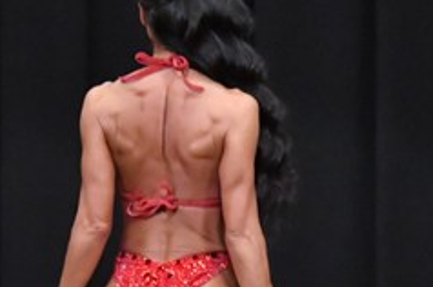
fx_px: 9405
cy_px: 365
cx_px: 365
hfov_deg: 2.6
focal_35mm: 783
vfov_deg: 1.8
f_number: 5.6
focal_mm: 160
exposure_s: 1/400
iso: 8000
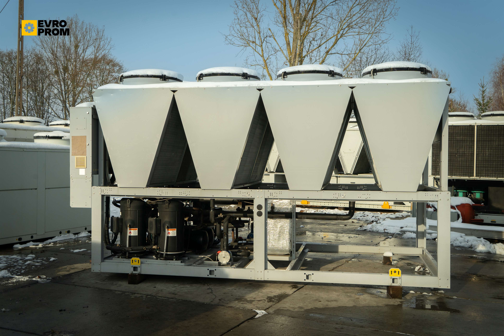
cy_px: 168
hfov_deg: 51.9
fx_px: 518
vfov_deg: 35.9
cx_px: 252
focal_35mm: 37
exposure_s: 1/320
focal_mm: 37
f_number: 8
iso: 200
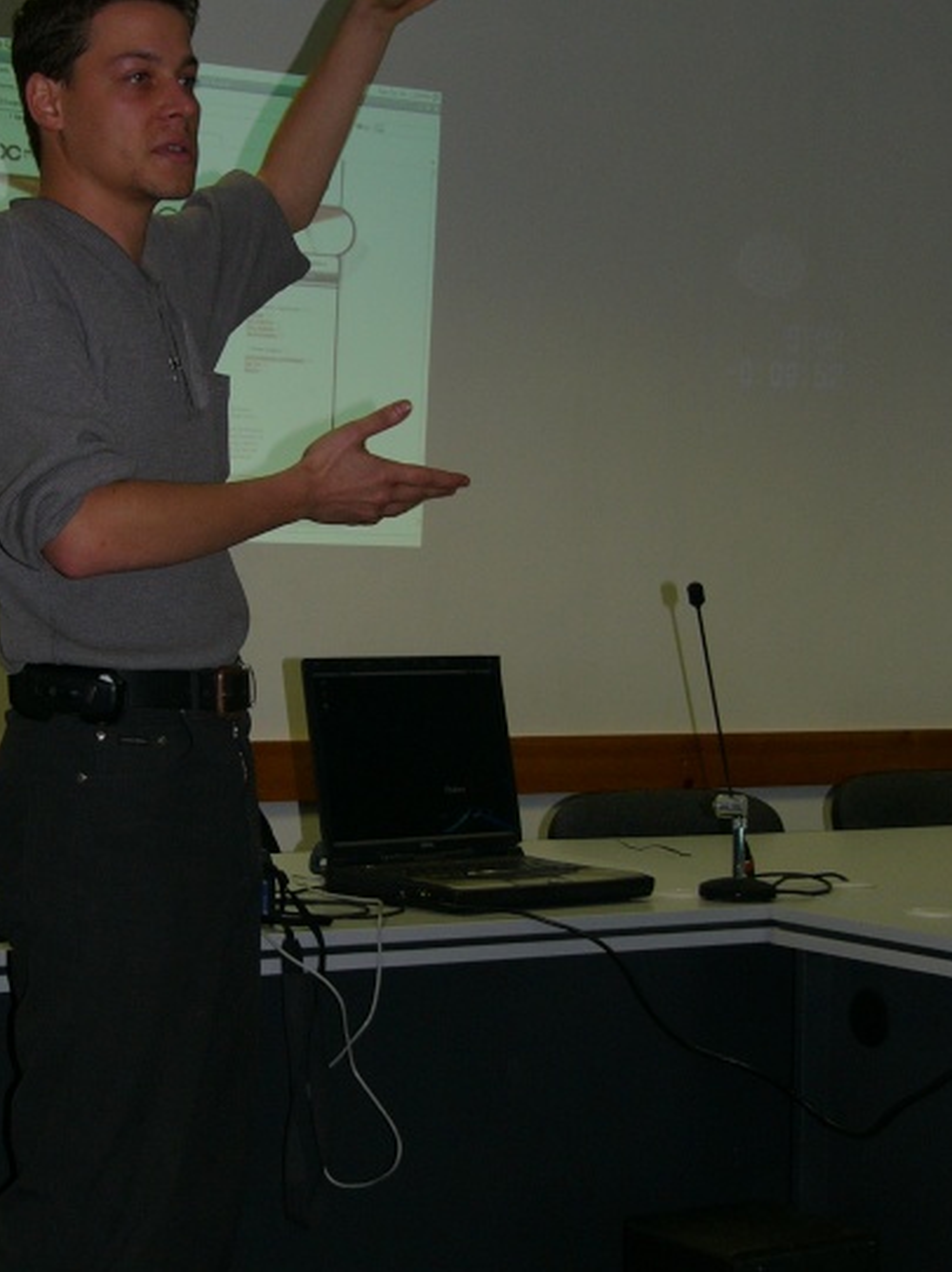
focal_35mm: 74
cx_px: 273
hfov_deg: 19.8
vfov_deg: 26.3
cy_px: 600
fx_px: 2717
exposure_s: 1/80
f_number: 2.8
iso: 50
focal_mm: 8.3
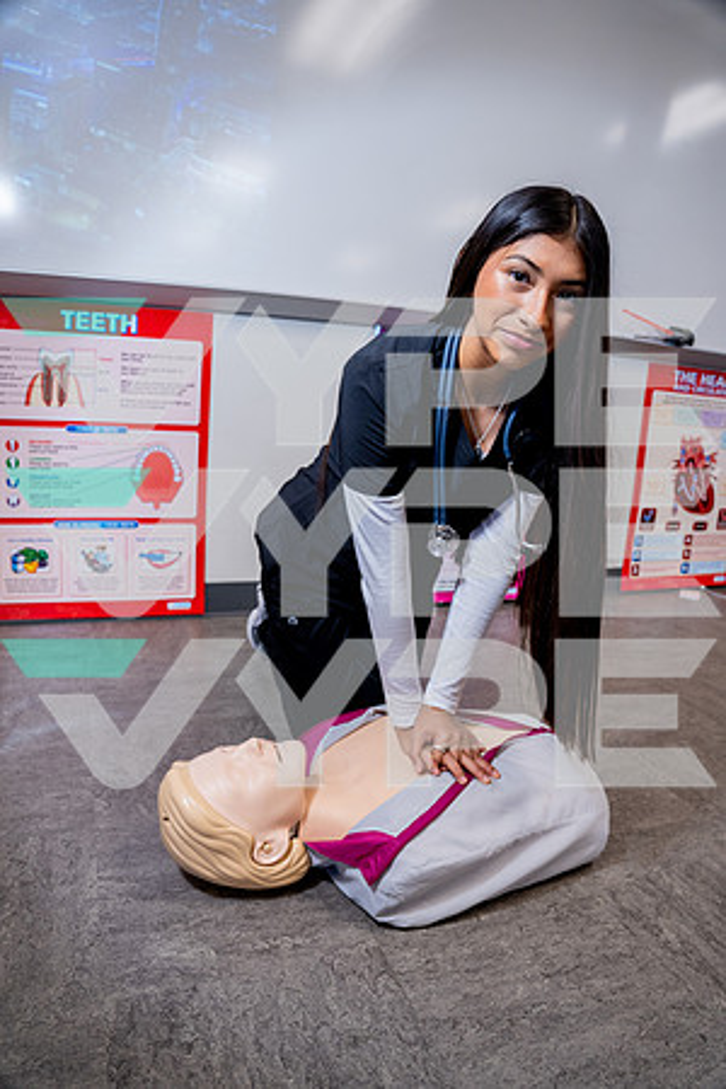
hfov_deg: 53.1
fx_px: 726
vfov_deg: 73.7
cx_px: 363
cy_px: 544
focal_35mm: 24
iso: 1250
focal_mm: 24
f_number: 4
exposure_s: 1/125
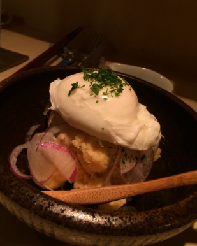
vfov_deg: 54.2
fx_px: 240
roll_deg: -10.3
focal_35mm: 33
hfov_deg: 44.5
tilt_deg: -34.9
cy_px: 115
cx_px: 93
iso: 64
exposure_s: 1/33
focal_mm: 4.15
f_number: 2.2
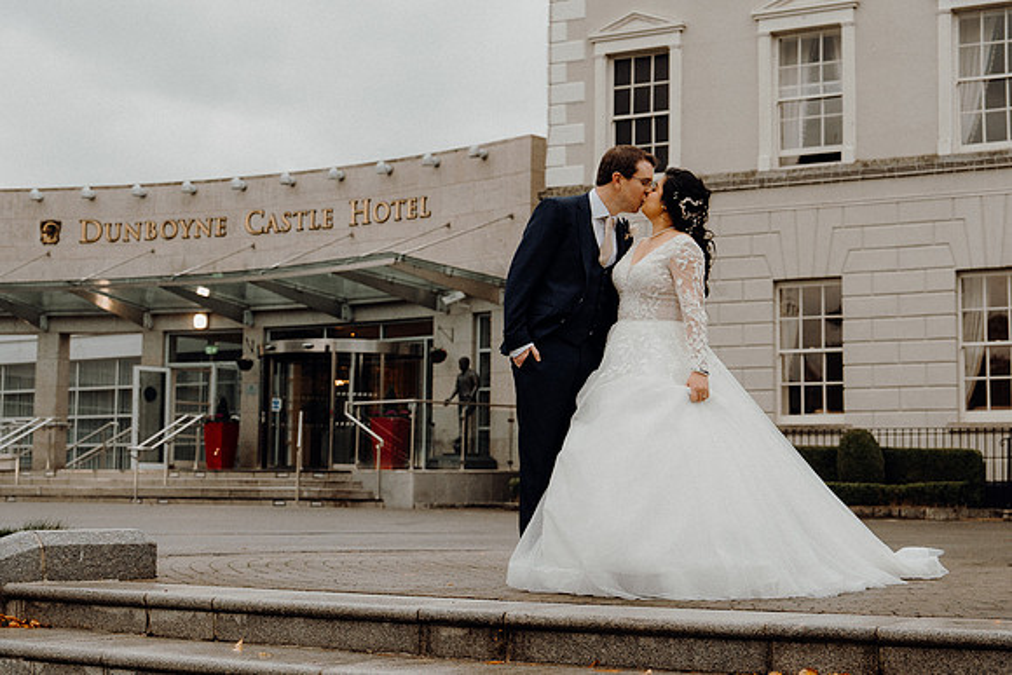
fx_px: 1715
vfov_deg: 22.3
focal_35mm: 61
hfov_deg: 32.9
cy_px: 338
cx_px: 506
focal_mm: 41
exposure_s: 1/160
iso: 320
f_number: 3.5
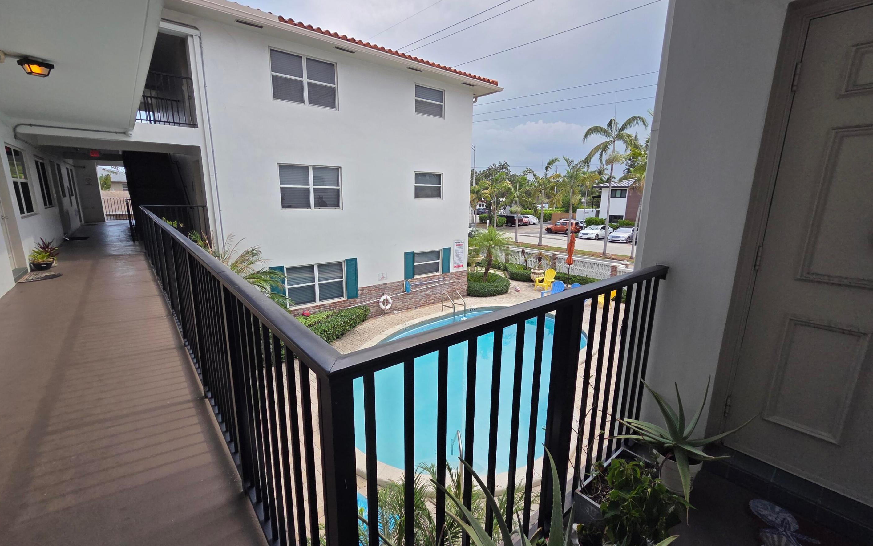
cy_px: 278
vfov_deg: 78.6
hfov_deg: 105.3
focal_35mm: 14
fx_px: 333
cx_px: 430
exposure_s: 1/2000
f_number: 2.2
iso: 125
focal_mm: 2.2
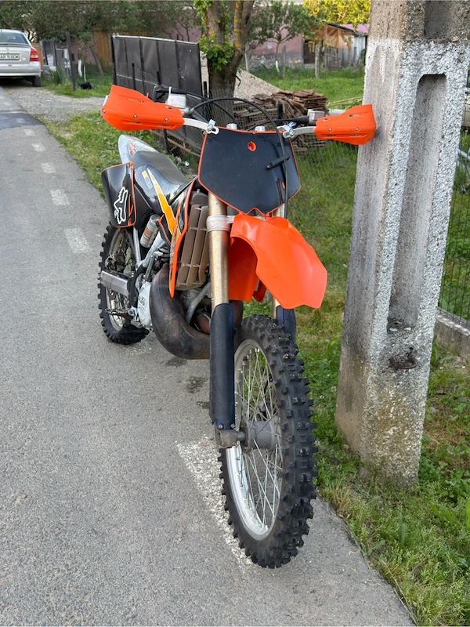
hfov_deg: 40.7
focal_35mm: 35
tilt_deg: -26.0
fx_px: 634
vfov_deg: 52.6
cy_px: 314
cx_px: 235
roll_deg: +3.4
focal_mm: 6.76
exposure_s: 1/180
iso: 50
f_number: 1.78
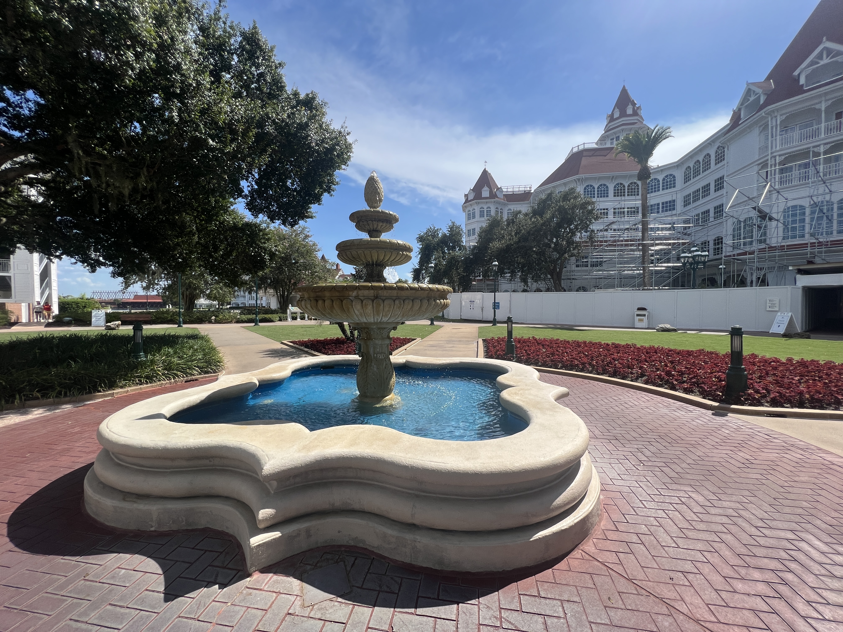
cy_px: 316
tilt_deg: -1.9
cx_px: 422
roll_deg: +0.1
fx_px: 317
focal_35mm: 13
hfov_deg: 106.2
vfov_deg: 89.9
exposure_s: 1/2016
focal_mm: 1.57
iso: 32
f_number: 1.8
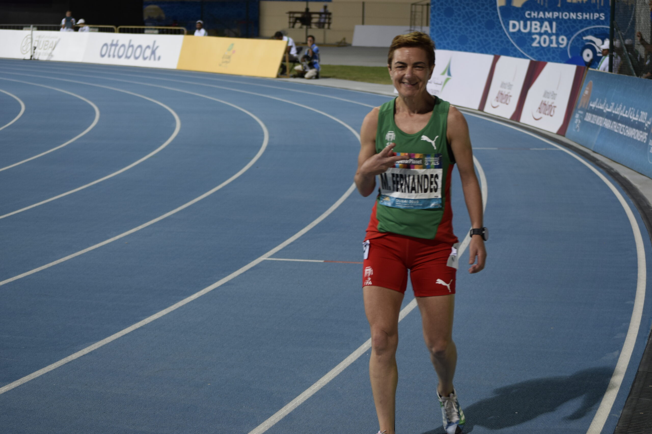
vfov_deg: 16.6
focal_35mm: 82
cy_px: 217
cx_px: 326
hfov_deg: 24.6
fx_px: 1494
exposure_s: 1/100
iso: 400
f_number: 5
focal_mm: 55
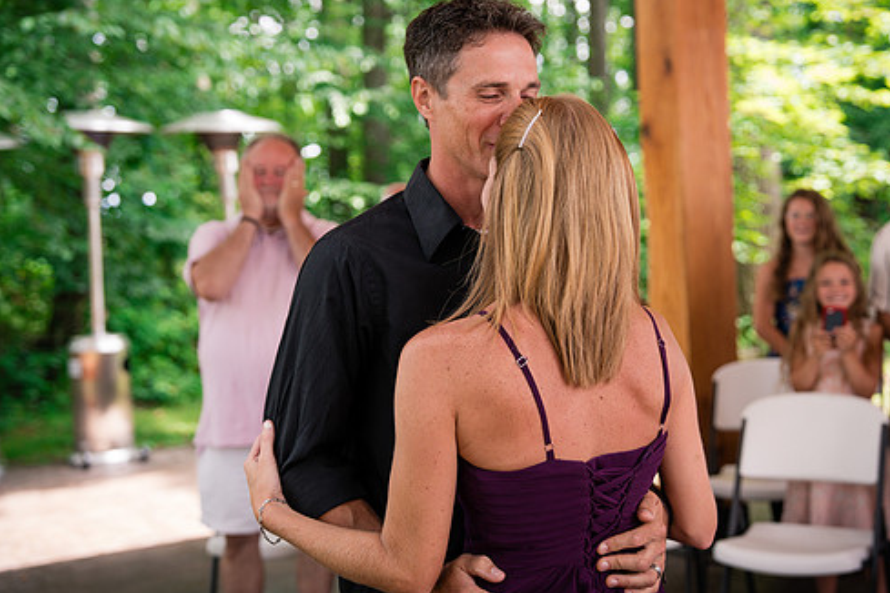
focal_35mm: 57
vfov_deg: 23.8
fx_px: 1409
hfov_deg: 35.0
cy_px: 265
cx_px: 495
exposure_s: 1/320
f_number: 2.8
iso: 400
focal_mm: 48
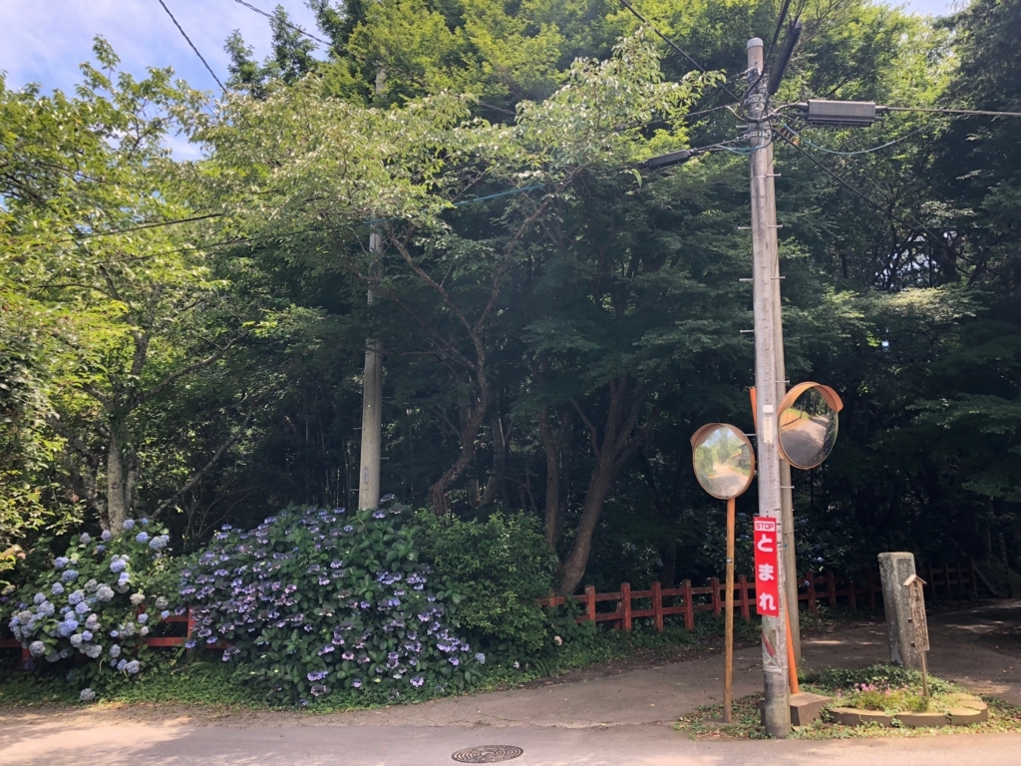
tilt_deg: +11.2
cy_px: 383
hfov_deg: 63.4
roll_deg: +0.9
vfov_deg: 49.7
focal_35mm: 28
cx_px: 510
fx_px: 826
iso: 20
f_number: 1.8
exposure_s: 1/183
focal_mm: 4
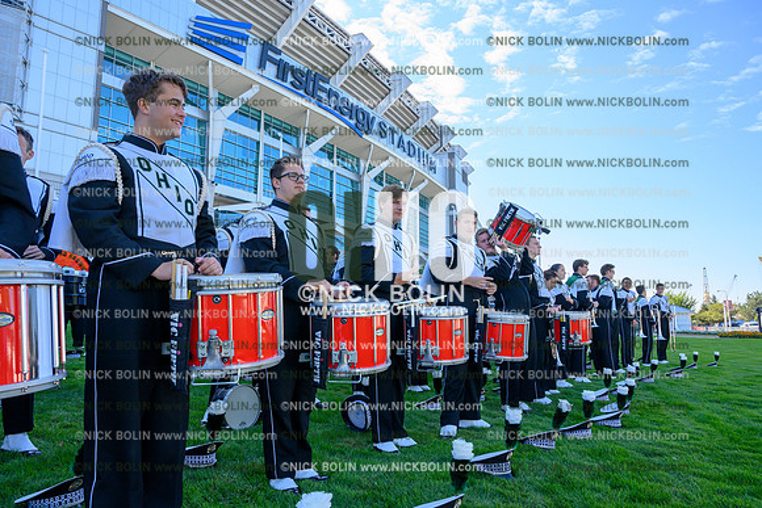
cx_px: 381
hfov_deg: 73.7
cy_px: 254
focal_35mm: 24
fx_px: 508
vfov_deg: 53.2
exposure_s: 1/640
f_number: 8
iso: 800
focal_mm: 24
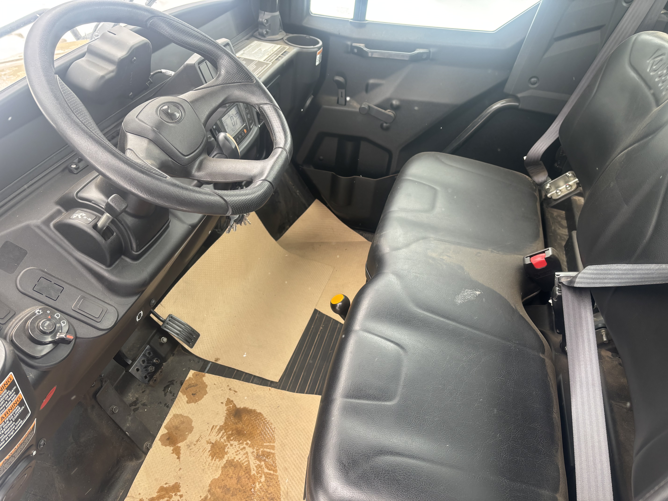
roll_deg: -8.8
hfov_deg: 67.3
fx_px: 502
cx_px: 334
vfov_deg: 53.1
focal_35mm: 26
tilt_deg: -39.3
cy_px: 250
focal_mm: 5.96
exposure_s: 1/174
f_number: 1.6
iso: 50
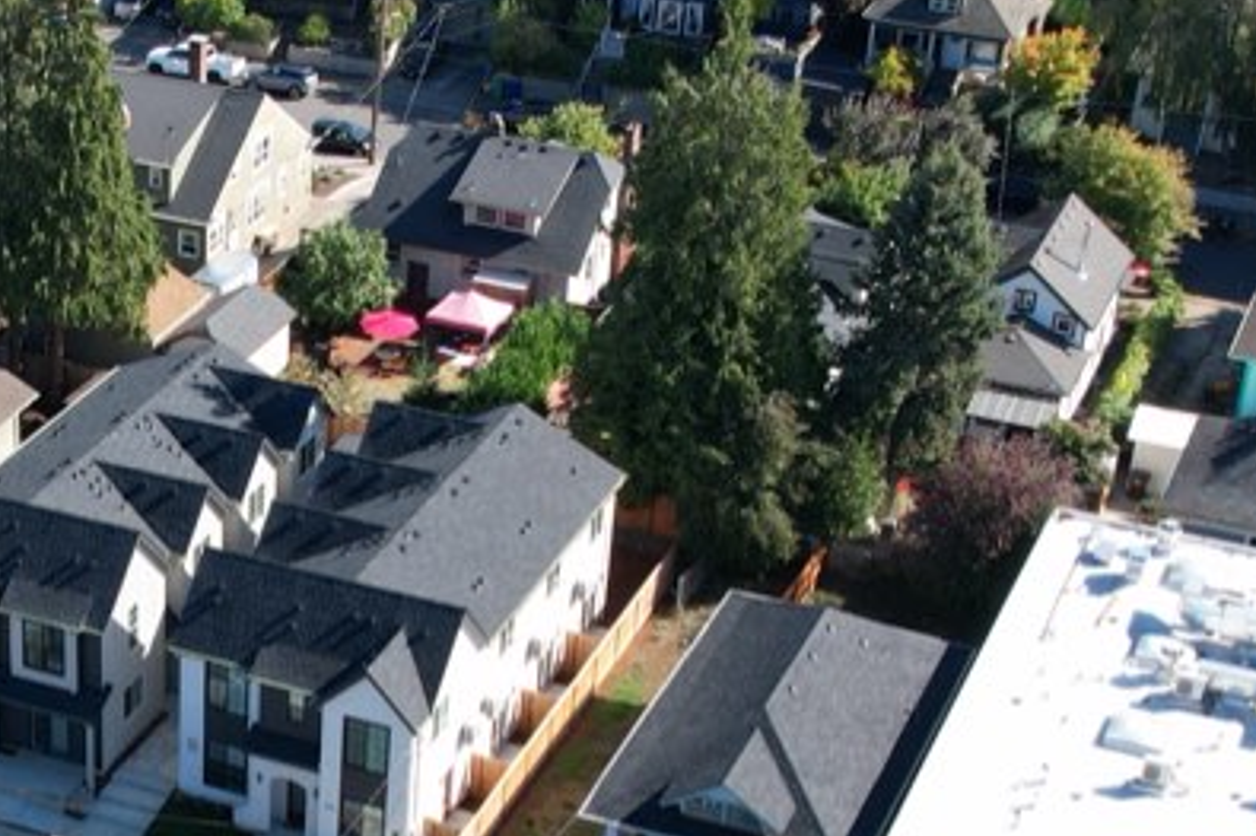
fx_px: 2720
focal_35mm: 78
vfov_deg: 17.2
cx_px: 121
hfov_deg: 25.2
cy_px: 745
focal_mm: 8.38
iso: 100
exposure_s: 1/800
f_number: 2.8
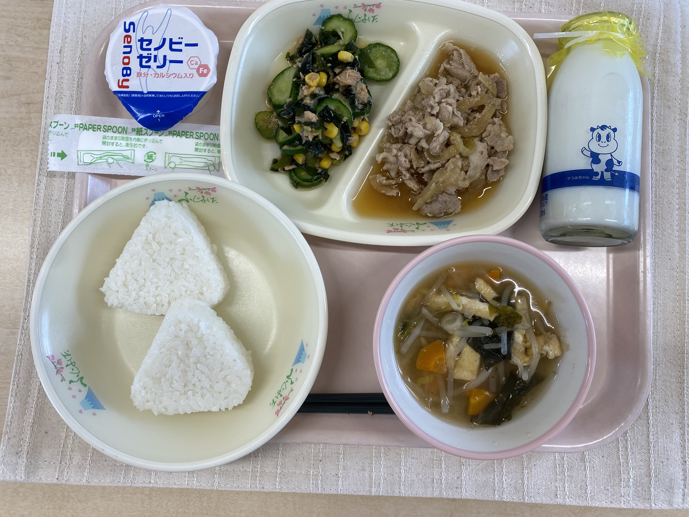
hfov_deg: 67.3
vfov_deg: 53.1
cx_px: 344
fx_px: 518
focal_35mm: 26
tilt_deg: -86.7
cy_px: 258
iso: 50
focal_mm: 4.25
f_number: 1.8
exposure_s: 1/100
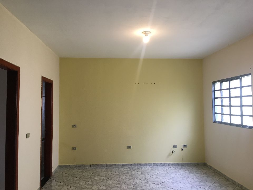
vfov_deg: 48.2
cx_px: 126
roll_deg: +0.1
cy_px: 95
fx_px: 212
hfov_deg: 61.7
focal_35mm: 29
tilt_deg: +2.8
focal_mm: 4.15
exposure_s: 1/30
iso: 40
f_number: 2.2
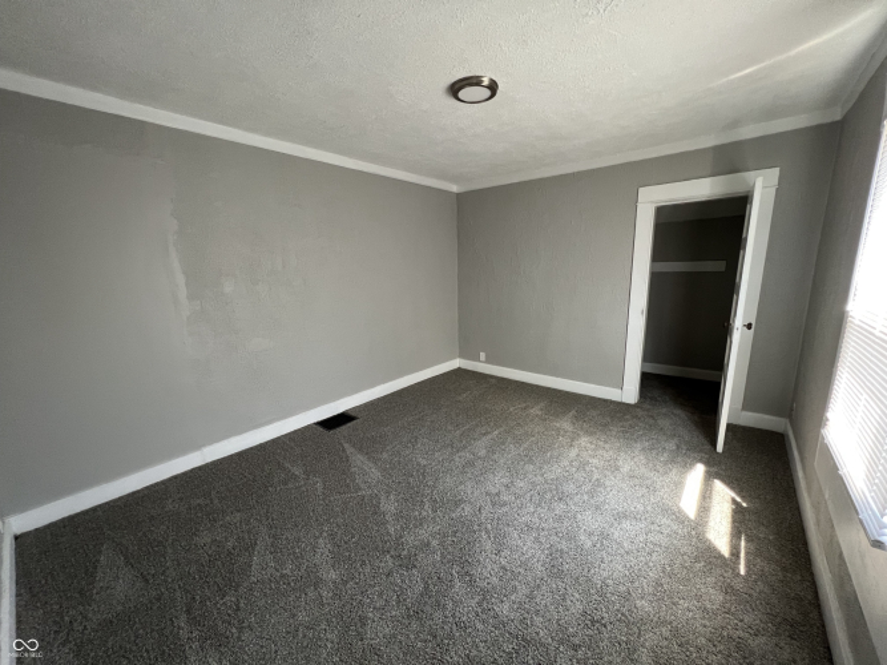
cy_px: 332
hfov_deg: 106.2
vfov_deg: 89.9
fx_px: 333
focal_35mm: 13
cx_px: 444
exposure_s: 1/60
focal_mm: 1.57
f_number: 1.8
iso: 250
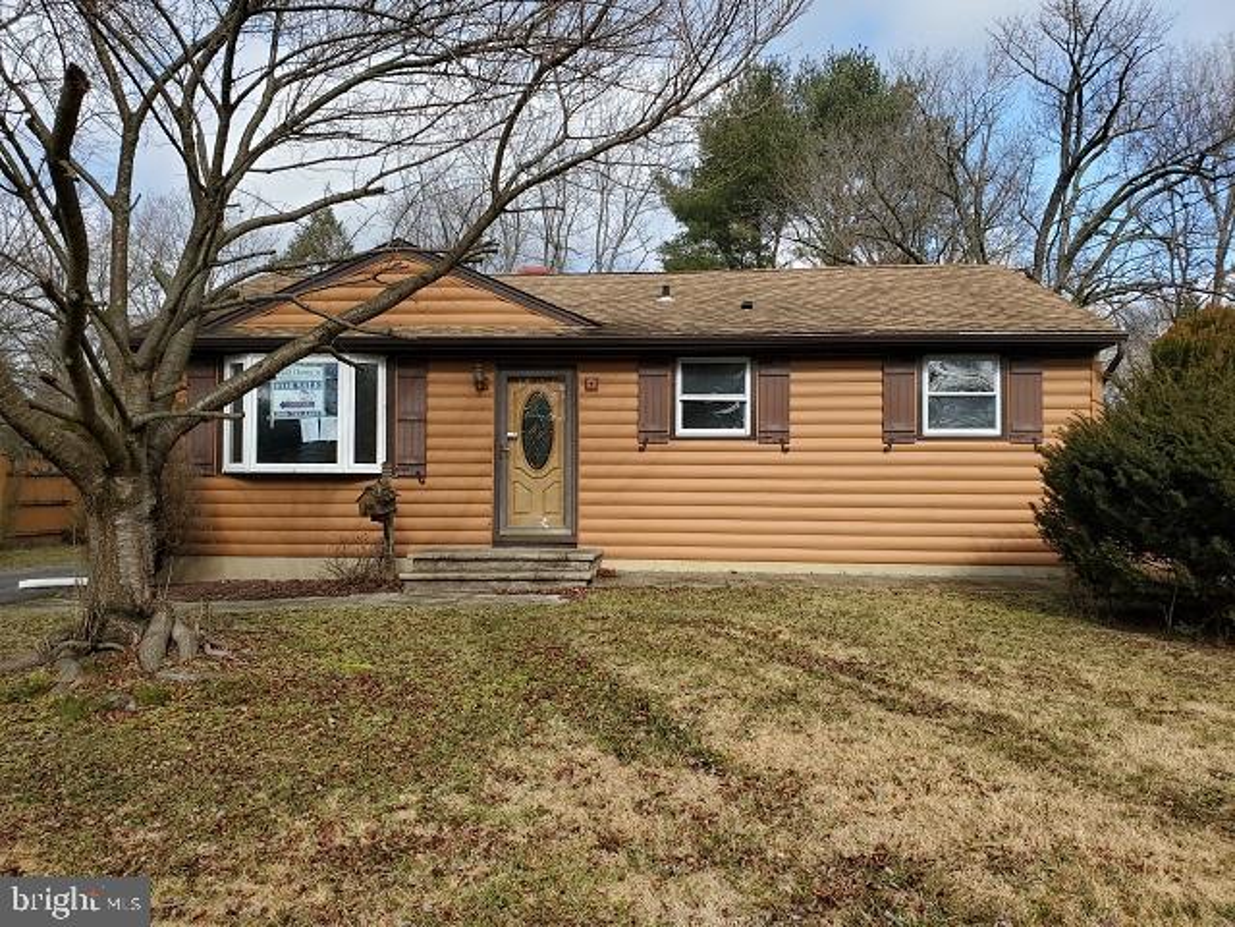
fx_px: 928
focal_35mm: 26
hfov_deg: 67.3
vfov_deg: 53.1
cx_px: 618
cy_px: 464
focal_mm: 4.3
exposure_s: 1/732
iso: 50
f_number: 2.4
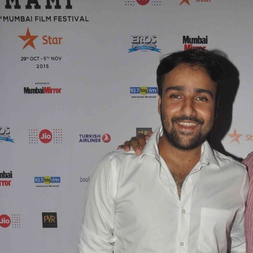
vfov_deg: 24.0
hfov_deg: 26.6
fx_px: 521
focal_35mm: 63
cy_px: 327
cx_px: 213
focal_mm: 18
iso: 640
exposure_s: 1/250
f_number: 11
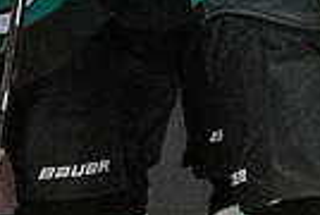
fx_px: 20383
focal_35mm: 2288
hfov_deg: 0.9
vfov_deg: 0.6
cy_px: -37
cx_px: 223
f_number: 3.5
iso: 2000
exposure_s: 1/800
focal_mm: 170
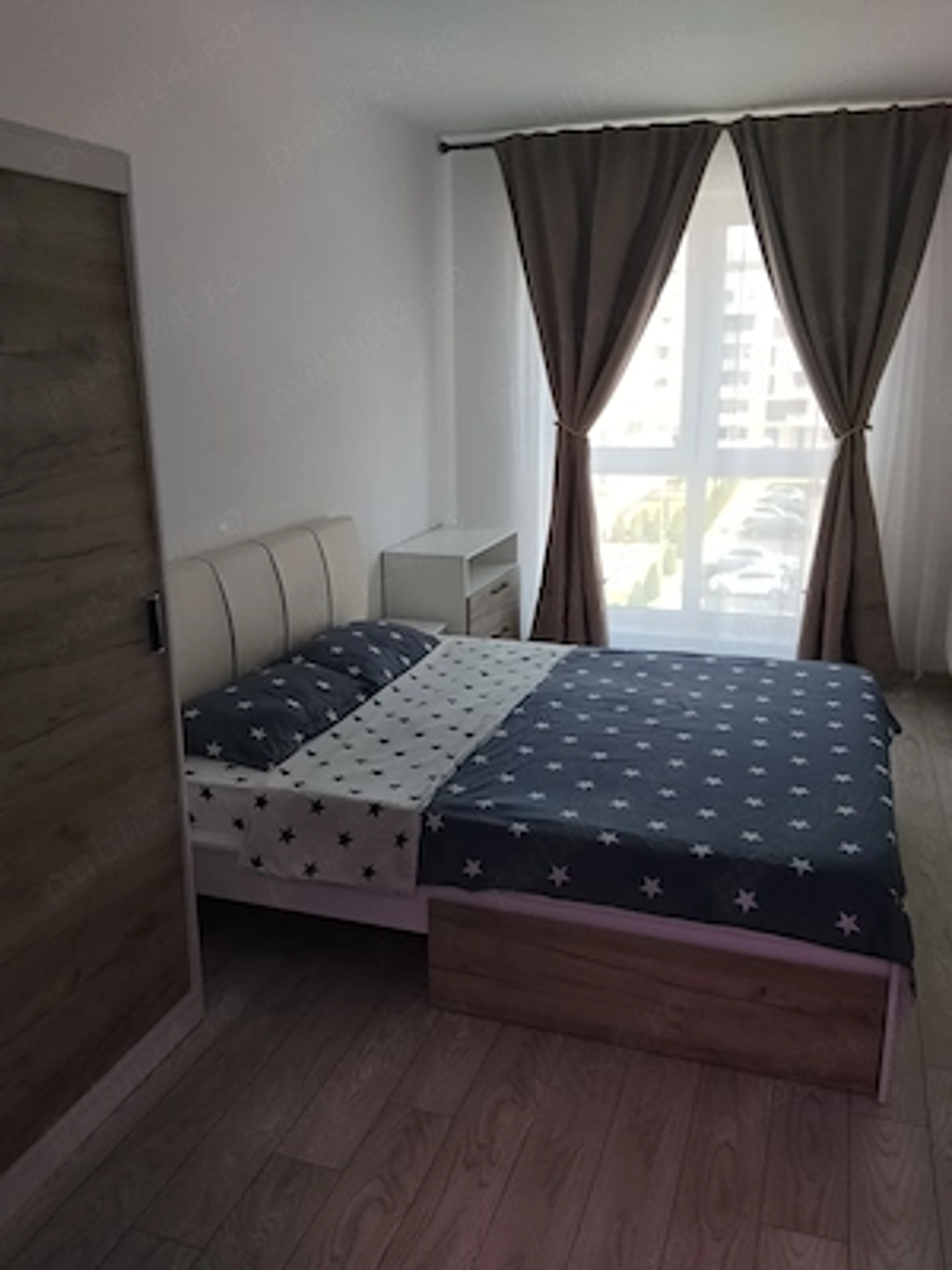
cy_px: 635
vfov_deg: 61.7
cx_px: 476
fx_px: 1063
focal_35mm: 29
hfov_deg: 48.2
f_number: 1.8
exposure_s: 1/100
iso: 80
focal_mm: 3.96
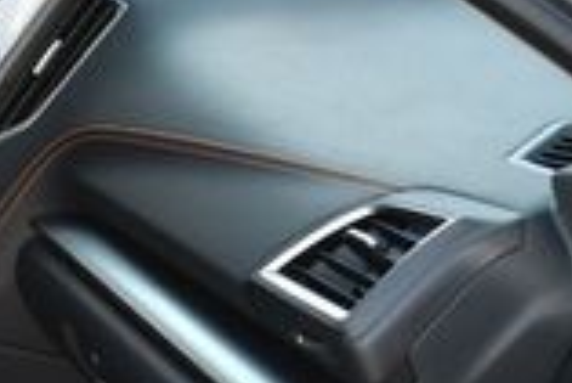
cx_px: -448
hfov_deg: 12.7
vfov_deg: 9.3
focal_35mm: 147
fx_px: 2338
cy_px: 394
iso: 400
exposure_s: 1/250
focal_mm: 18
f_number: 4
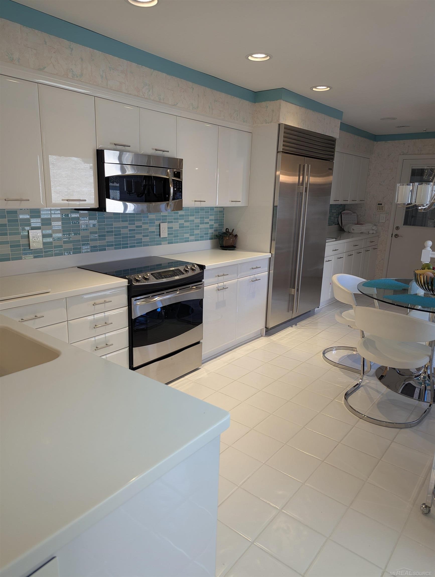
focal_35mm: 24
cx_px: 218
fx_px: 401
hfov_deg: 56.9
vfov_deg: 71.5
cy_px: 288
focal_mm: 6.81
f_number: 1.85
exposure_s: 1/60
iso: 47
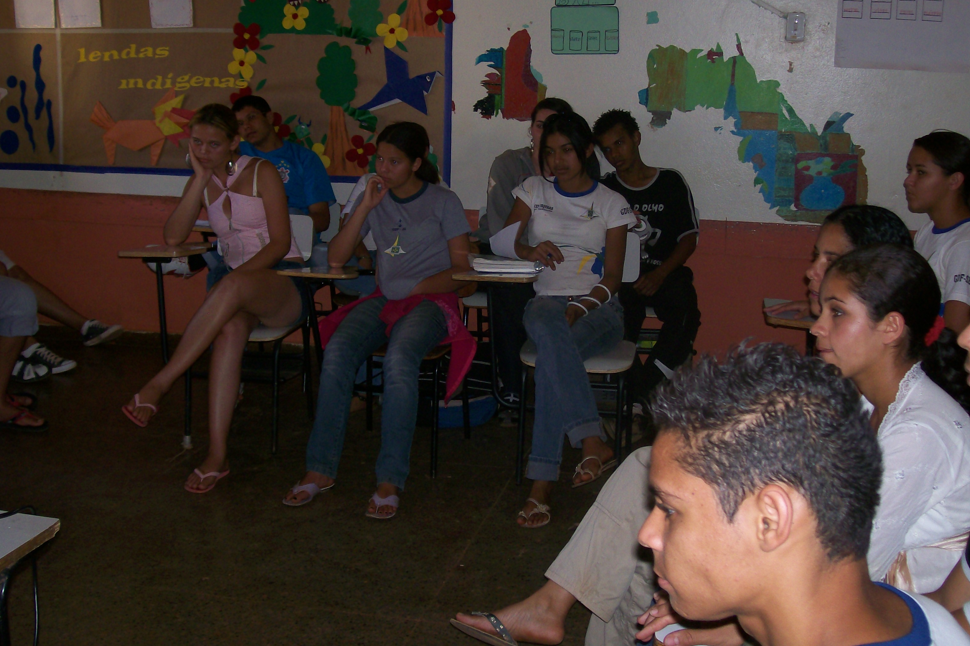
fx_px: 1266
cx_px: 484
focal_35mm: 47
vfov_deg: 28.6
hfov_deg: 41.9
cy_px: 288
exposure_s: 1/73.1
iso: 80
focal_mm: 7.6
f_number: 3
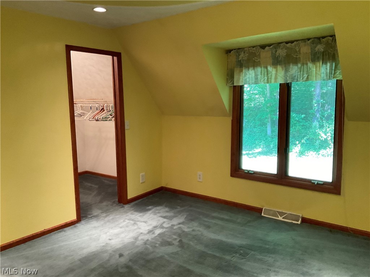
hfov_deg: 61.7
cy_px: 138
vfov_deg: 48.2
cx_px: 185
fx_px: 310
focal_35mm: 29
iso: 200
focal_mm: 3
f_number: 1.8
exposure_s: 1/60
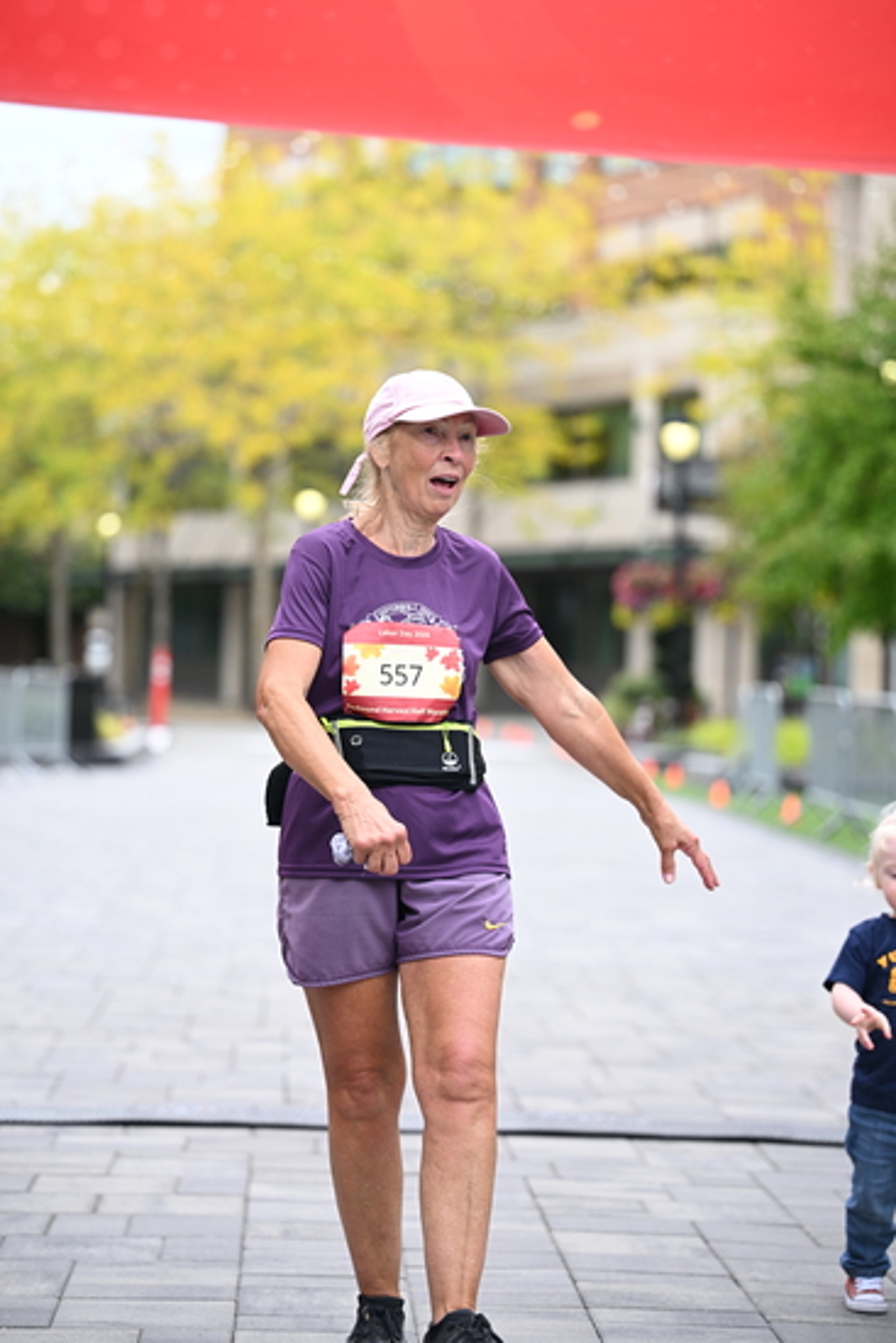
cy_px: 672
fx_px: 3805
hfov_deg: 13.4
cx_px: 448
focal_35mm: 102
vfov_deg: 20.0
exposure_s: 1/1000
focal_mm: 102
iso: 400
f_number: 2.8
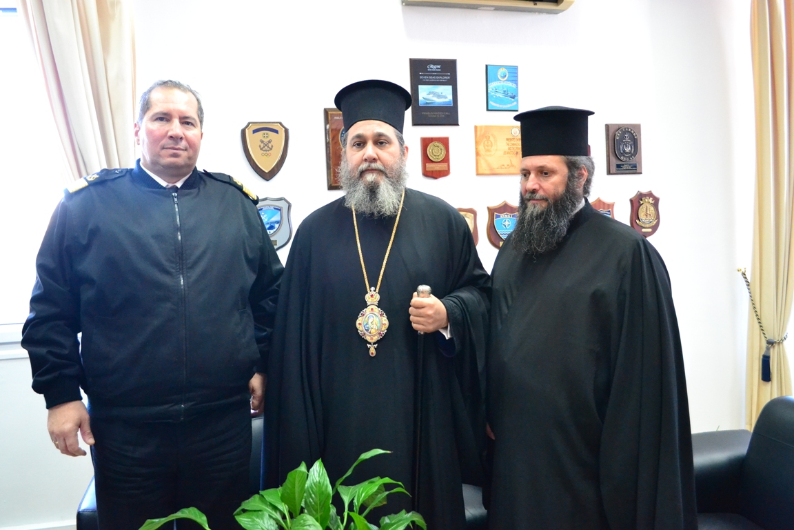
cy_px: 265
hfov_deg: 67.4
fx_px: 595
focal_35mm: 27
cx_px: 397
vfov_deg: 47.9
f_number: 4
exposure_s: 1/60
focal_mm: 18
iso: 3200
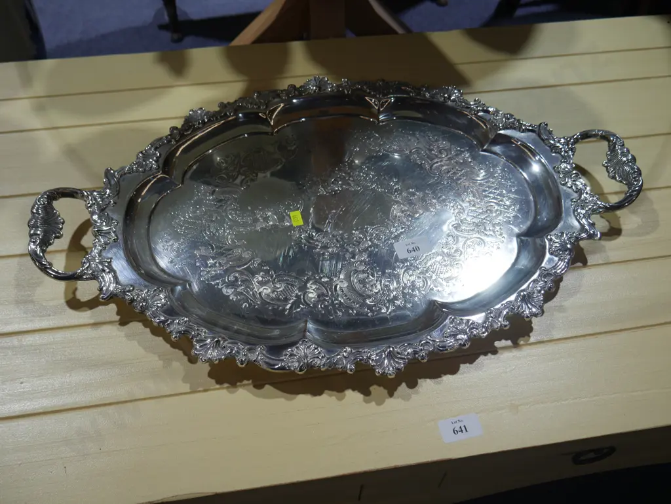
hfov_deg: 56.8
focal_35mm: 32
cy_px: 252
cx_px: 336
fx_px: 621
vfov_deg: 44.2
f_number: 4
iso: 200
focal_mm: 16
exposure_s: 1/100
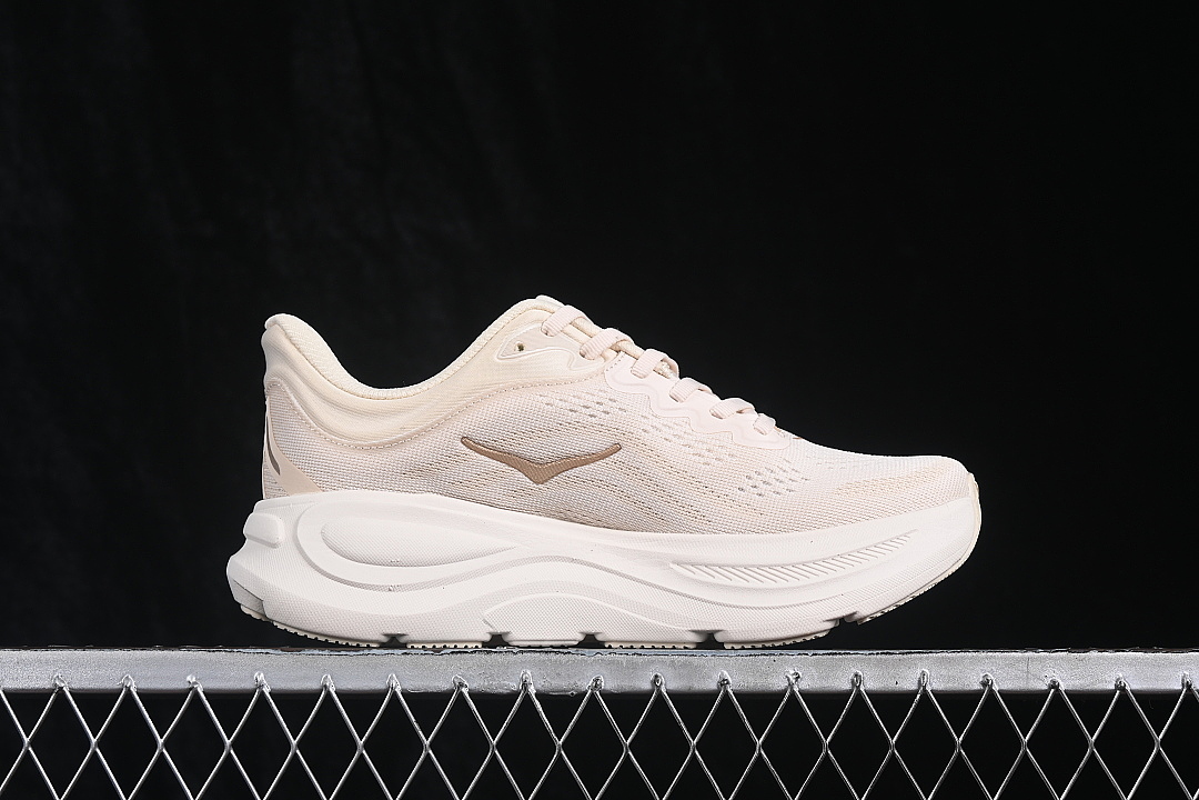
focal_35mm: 75
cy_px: 400
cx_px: 600
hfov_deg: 27.0
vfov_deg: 18.2
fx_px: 2498
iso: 160
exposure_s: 1/80
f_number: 8
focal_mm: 50
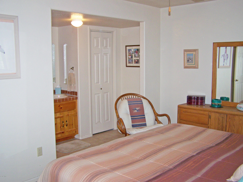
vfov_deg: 37.7
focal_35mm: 38
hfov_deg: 49.0
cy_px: 91
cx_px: 122
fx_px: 267
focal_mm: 6.3
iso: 80
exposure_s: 1/60
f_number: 2.8
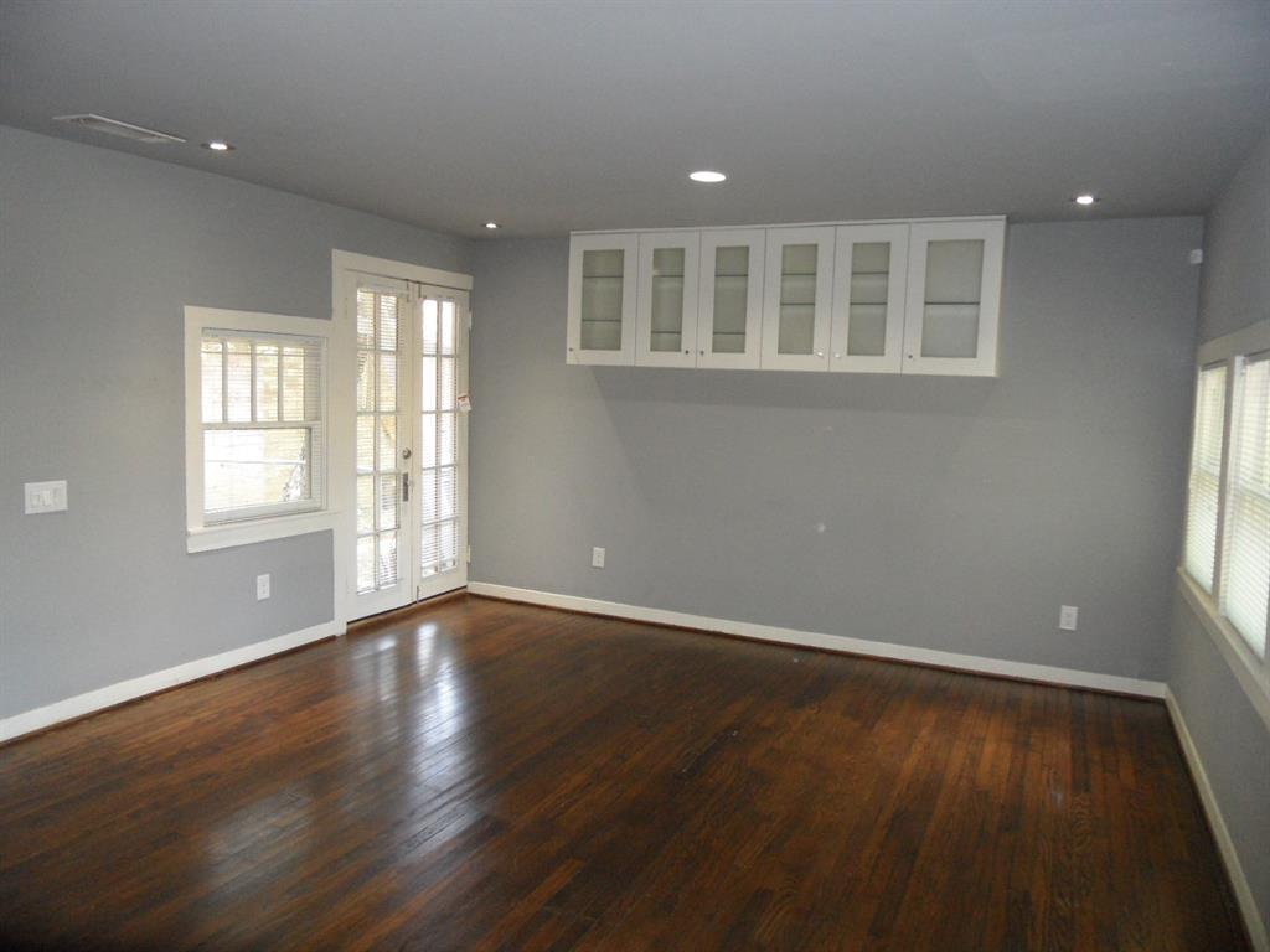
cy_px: 476
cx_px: 635
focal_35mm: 24
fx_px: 881
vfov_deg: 56.8
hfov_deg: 71.6
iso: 200
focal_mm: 3.9
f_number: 3.2
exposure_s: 1/30
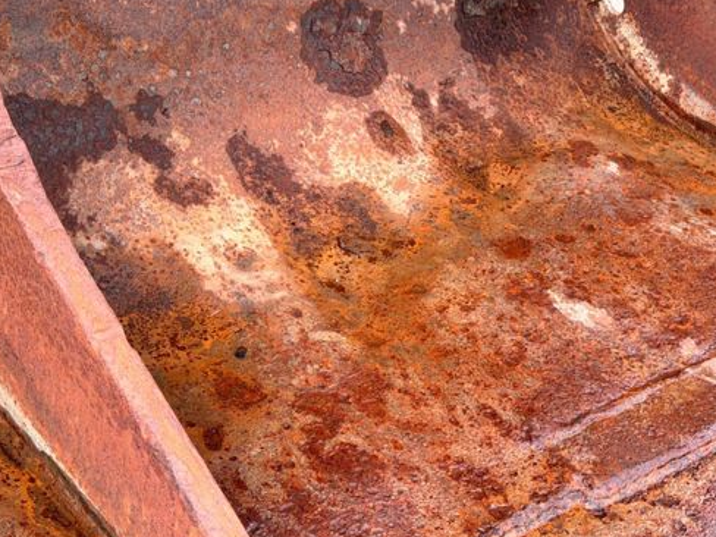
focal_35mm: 59
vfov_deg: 24.8
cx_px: 405
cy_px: 224
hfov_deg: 32.7
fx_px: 1220
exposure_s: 1/490
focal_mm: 6.76
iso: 80
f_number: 1.78
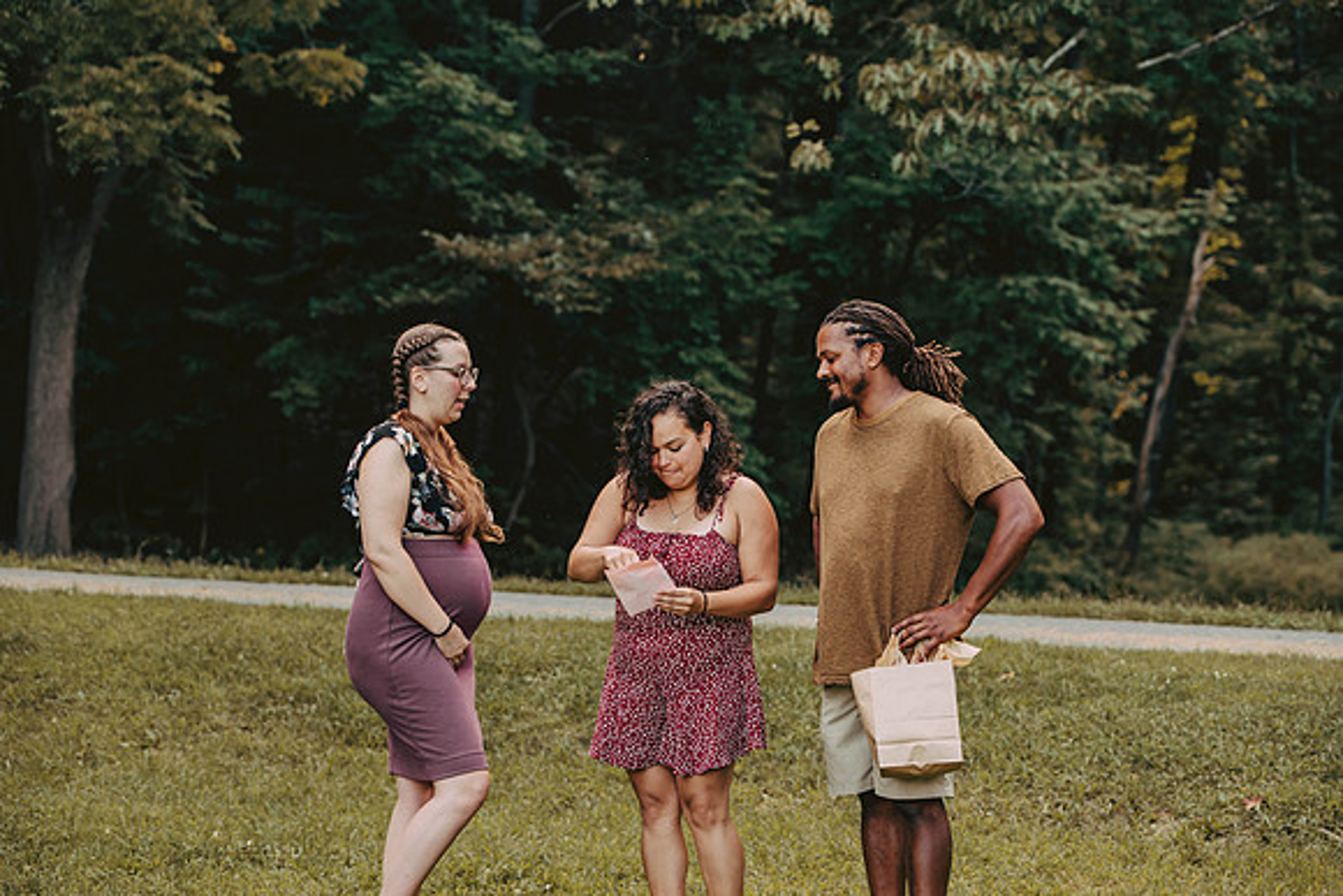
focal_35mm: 90
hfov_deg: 22.6
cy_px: 448
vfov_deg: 15.2
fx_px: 3358
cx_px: 672
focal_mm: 90
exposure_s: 1/80
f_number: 3.5
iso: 250
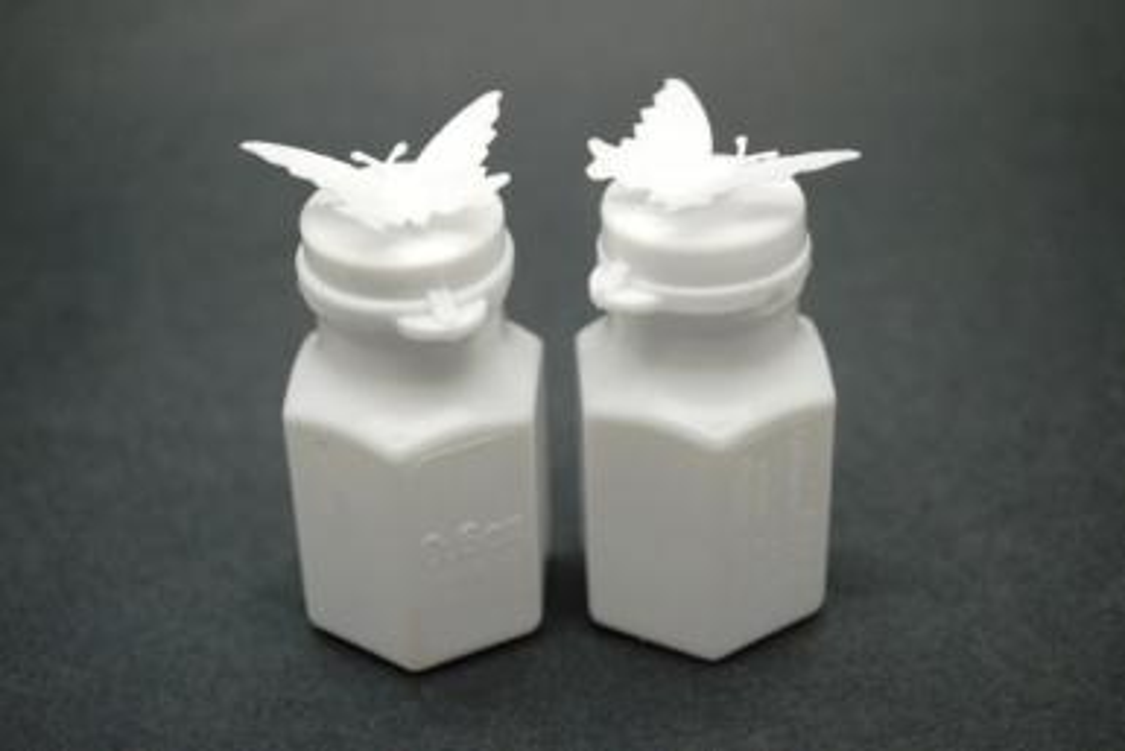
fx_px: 1641
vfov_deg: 25.8
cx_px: 562
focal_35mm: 52
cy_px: 376
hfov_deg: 37.8
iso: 200
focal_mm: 35
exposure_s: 1/160
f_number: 5
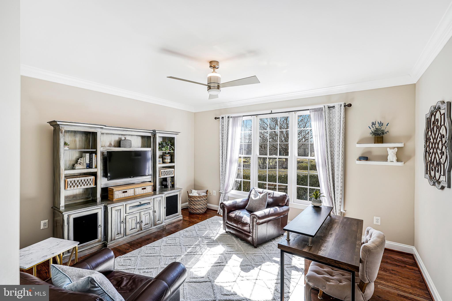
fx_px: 200
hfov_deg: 97.1
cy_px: 150
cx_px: 226
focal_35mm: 16
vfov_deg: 74.1
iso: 160
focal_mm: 15.9
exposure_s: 1/30
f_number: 8
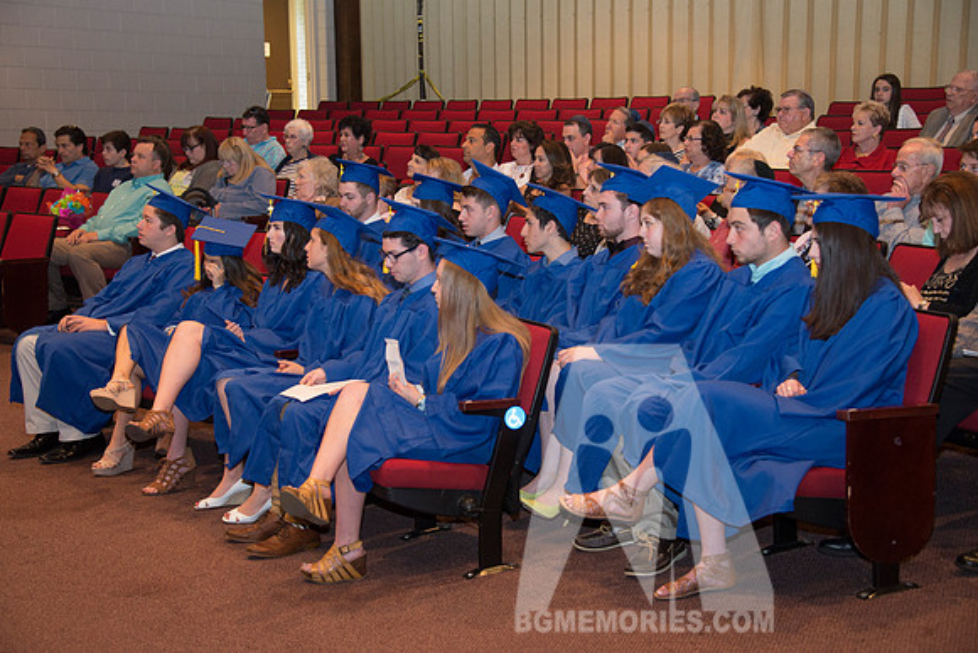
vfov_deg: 20.9
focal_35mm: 65
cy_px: 326
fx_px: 1766
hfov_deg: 31.0
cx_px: 489
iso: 2000
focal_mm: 65
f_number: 4.8
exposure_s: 1/80
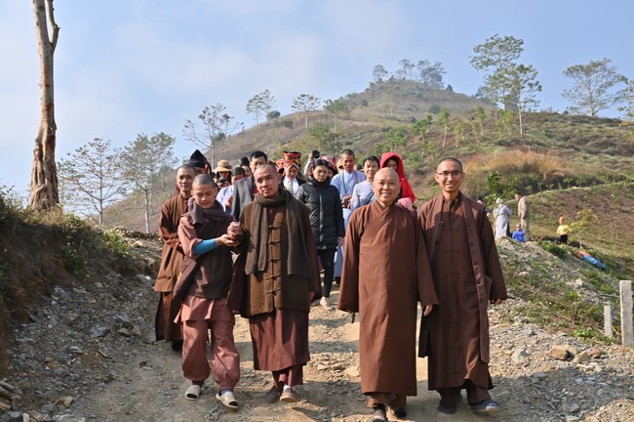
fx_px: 704
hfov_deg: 48.5
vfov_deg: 33.3
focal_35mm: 40
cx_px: 317
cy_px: 211
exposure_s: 1/250
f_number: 9
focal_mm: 40
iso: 100
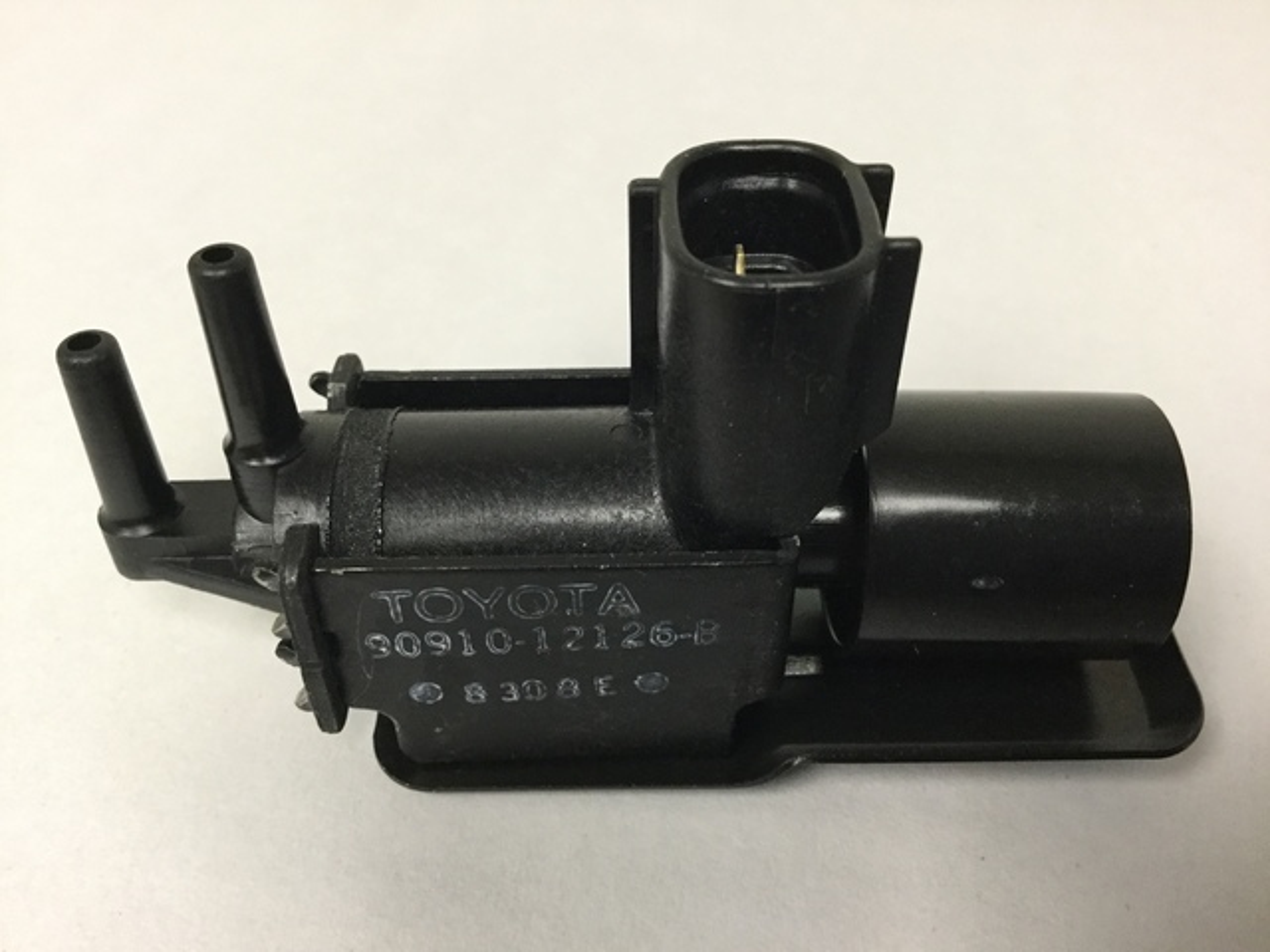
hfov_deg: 58.4
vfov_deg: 45.4
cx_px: 635
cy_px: 476
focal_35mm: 31
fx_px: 1137
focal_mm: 3.3
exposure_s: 1/30
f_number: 2.4
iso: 160
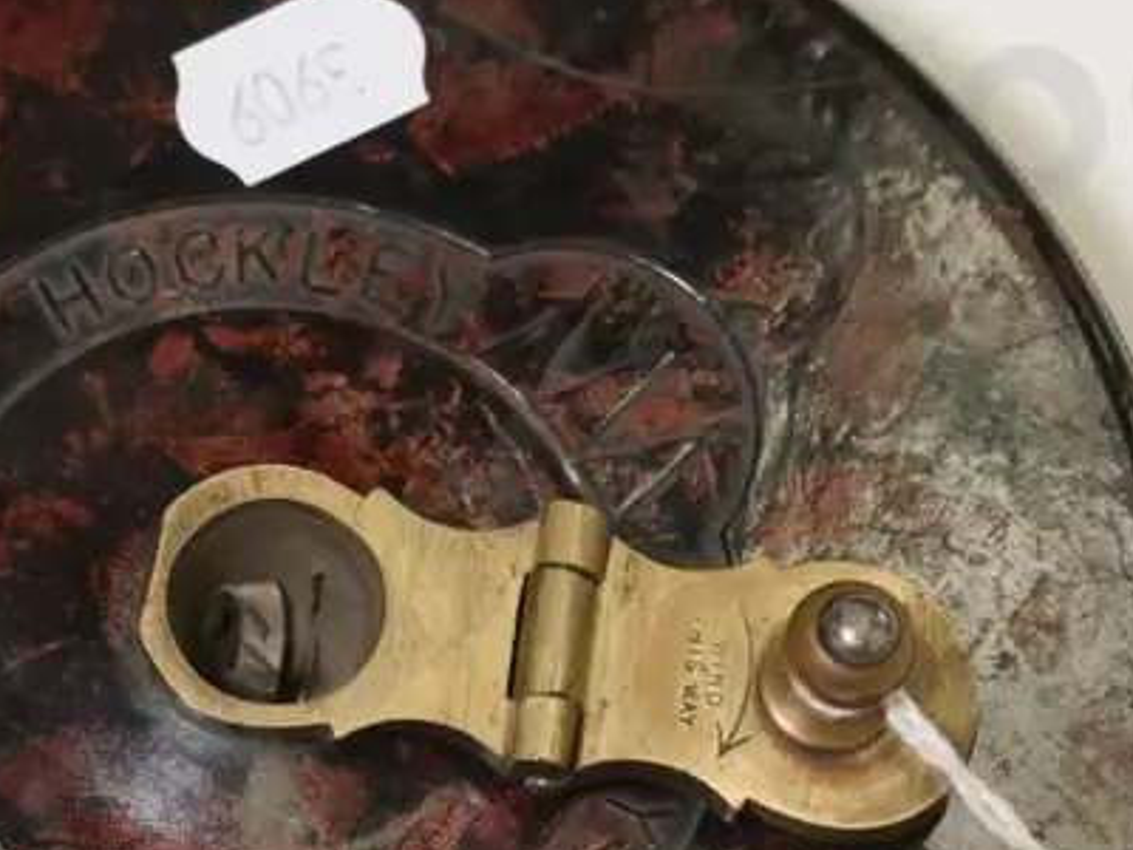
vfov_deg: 9.0
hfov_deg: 12.0
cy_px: 708
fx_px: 5368
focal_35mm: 164
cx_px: 244
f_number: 5
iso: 3200
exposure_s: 1/500
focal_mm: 32
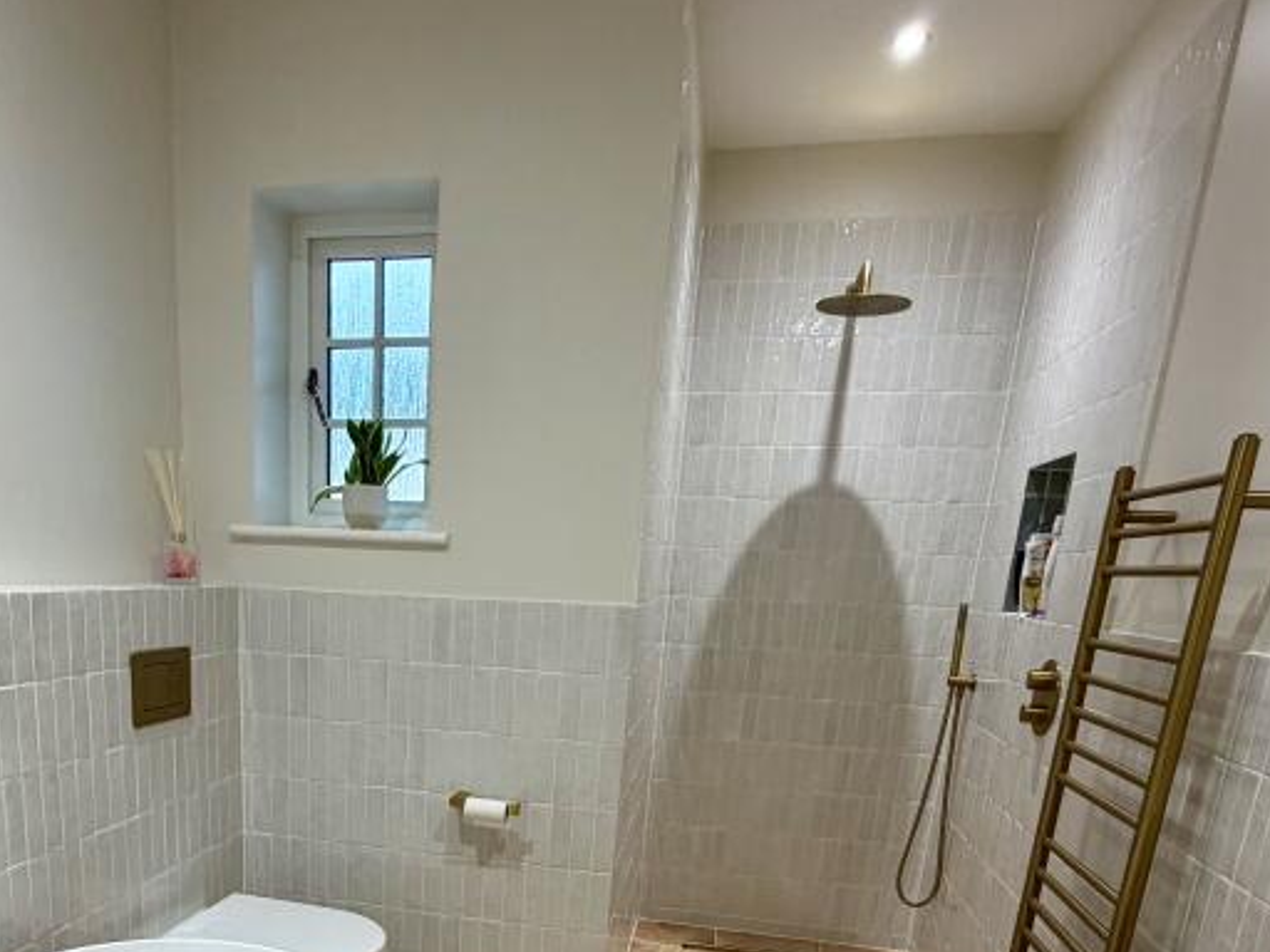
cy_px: 858
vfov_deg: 45.1
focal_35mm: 28
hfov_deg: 62.4
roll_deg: -1.9
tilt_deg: -15.6
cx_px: 461
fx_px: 1027
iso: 250
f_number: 2.2
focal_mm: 2.22
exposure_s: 1/100
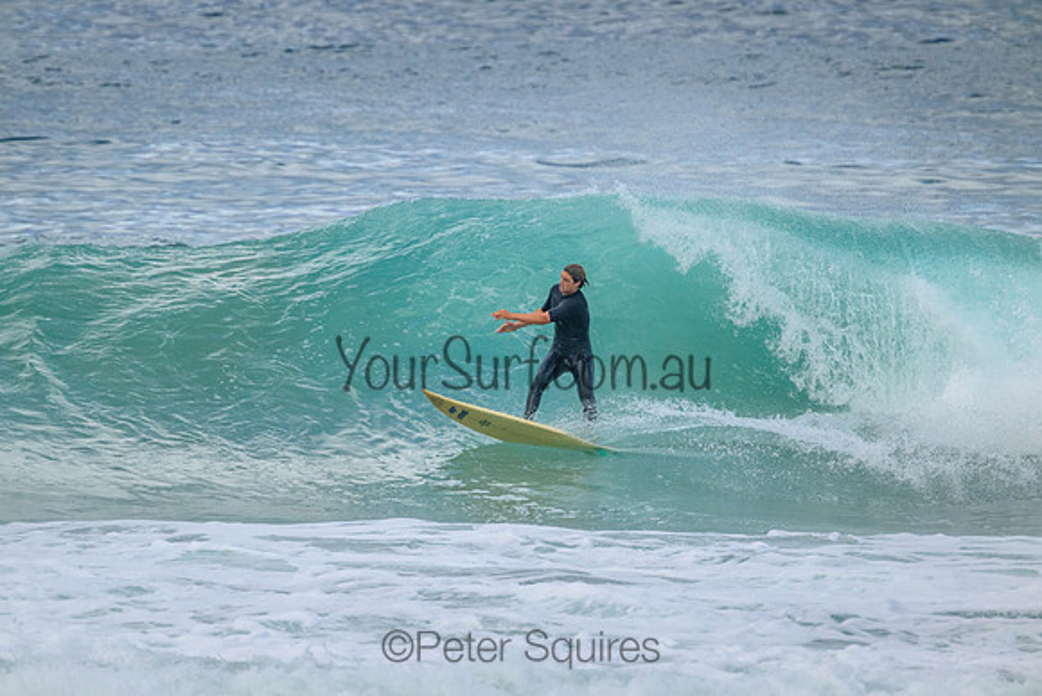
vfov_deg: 1.7
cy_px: 348
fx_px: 23160
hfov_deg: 2.6
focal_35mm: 800
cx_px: 521
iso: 1250
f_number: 11
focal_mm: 800
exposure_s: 1/2000
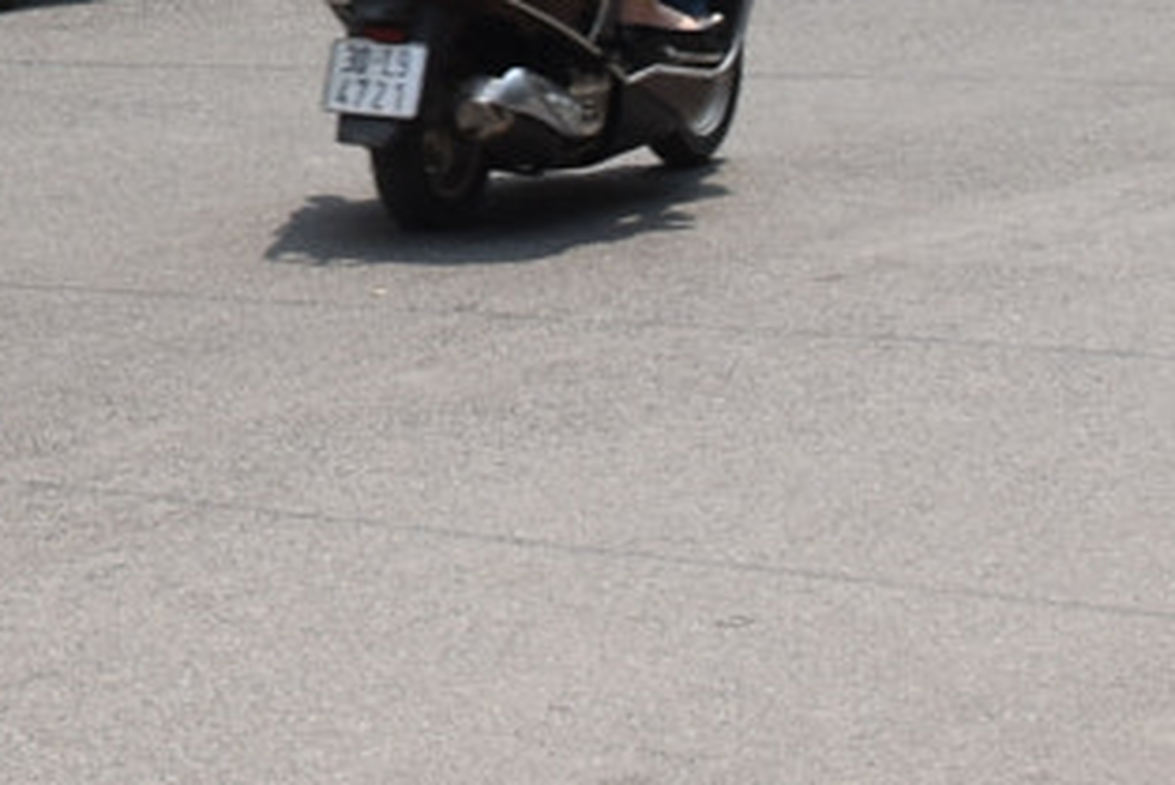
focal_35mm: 196
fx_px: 6400
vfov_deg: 6.7
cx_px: -687
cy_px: -1072
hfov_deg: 10.1
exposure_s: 1/250
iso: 200
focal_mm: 20
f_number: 9
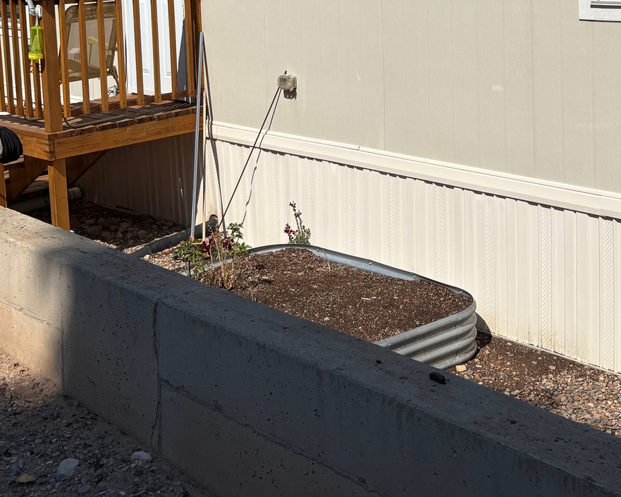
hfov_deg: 31.6
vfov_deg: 24.7
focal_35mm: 59
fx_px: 1084
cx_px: 438
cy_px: 9
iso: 50
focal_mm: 5.96
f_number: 1.6
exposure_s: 1/8850
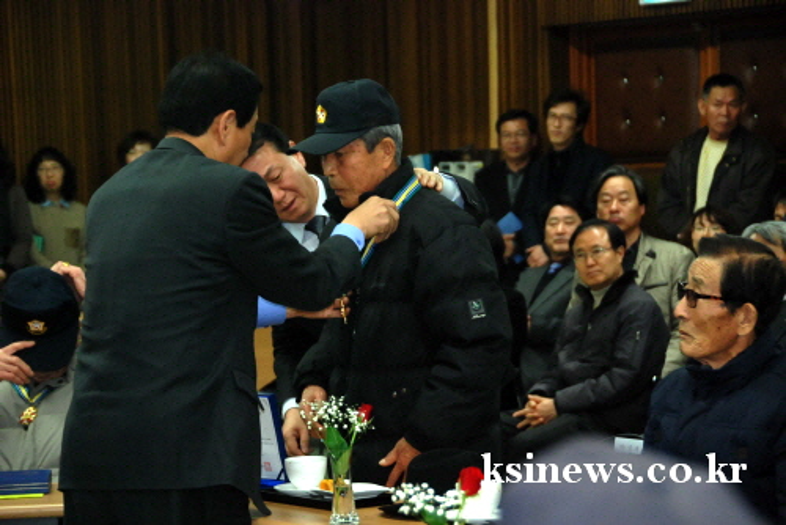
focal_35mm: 123
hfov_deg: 16.6
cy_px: 262
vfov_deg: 11.2
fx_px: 2687
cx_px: 393
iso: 800
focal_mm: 82
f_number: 5.3
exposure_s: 1/60
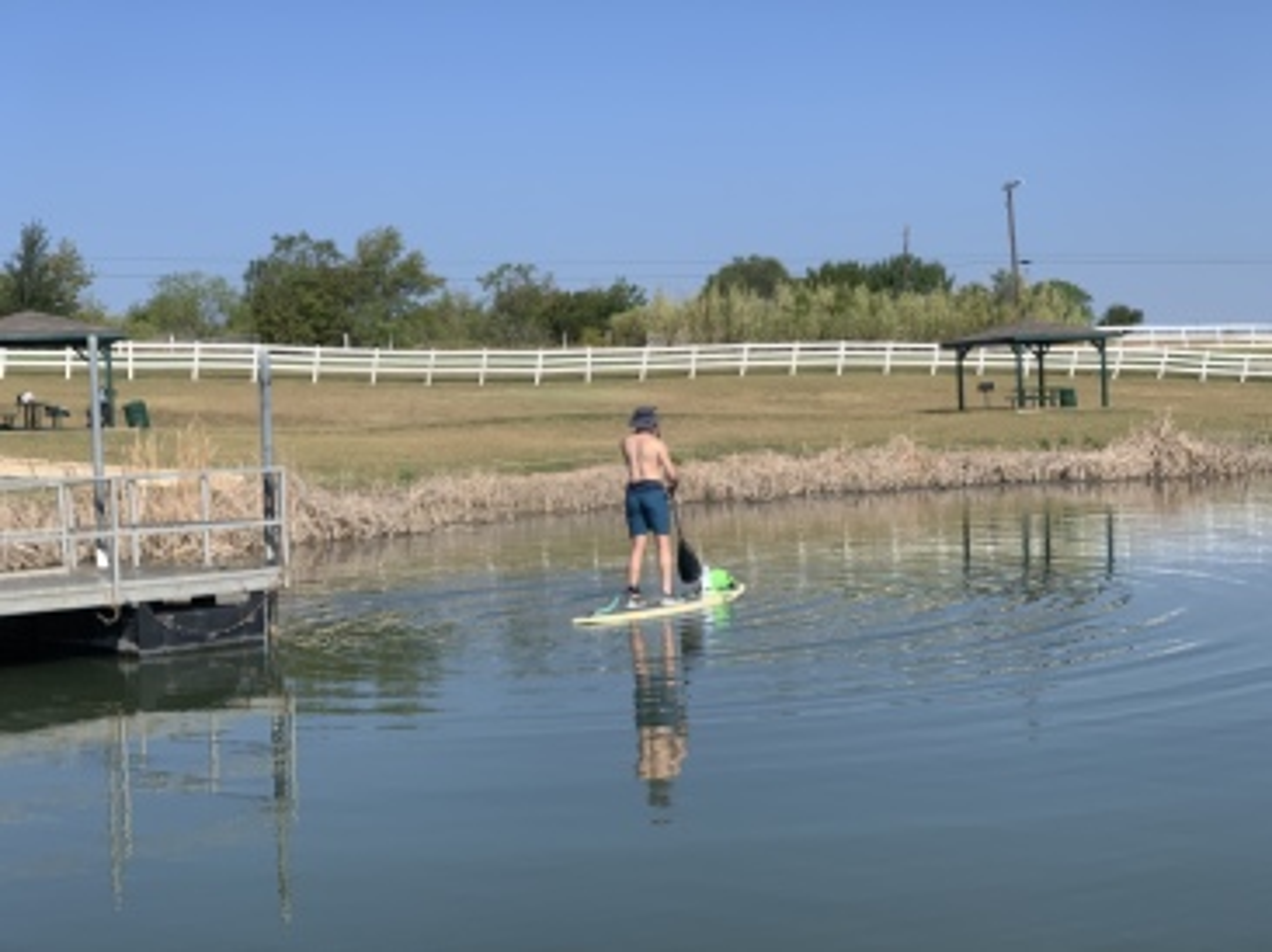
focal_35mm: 52
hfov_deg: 36.8
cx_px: 636
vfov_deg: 28.0
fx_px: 1910
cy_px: 476
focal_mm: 6
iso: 16
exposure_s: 1/1261
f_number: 2.4
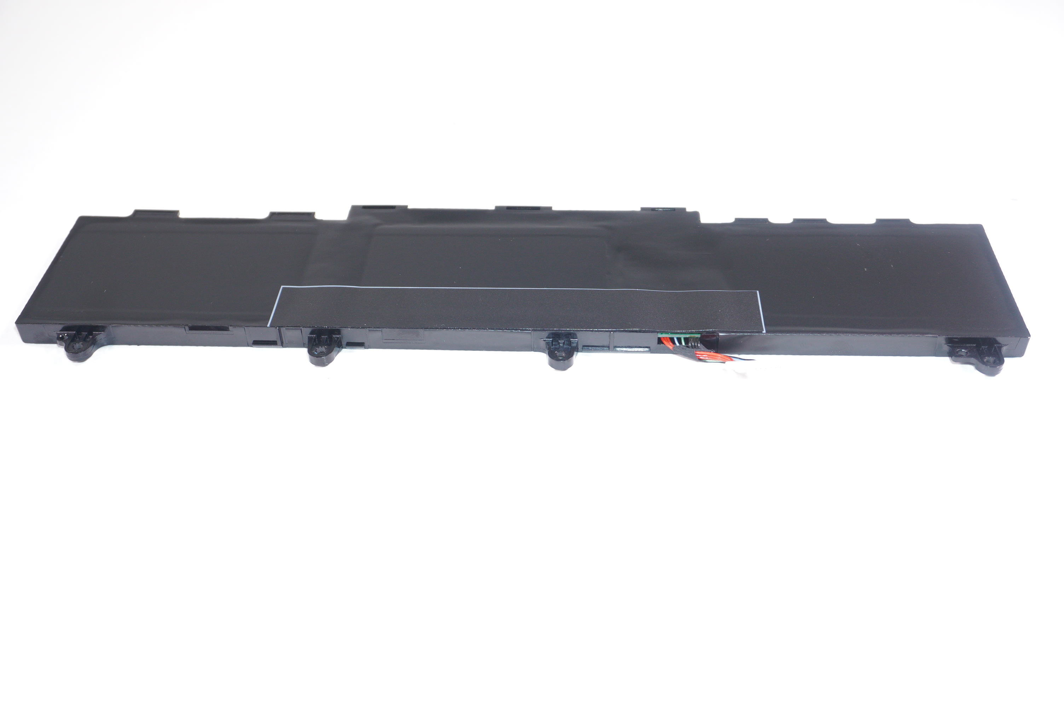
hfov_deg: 49.6
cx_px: 532
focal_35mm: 39
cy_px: 354
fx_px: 1152
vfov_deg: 34.1
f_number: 5.6
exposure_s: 1/160
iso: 640
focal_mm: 26
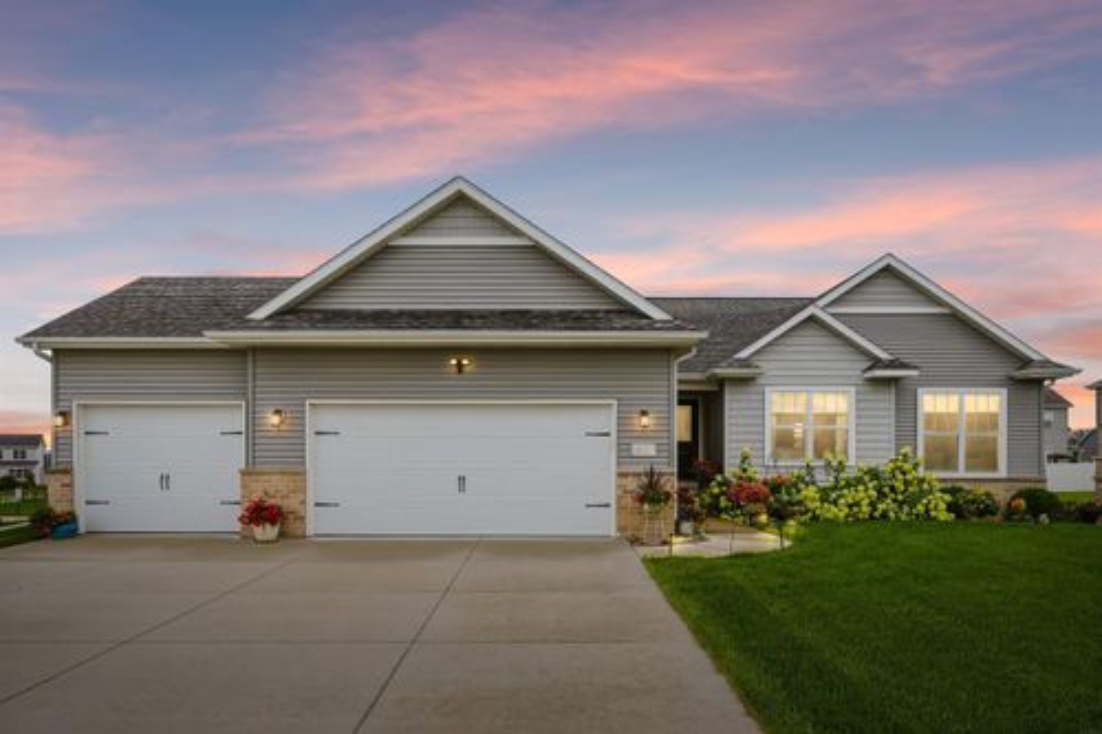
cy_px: 367
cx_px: 551
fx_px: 673
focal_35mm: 22
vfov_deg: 57.2
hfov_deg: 78.6
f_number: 9
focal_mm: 22
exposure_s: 1/100
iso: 400
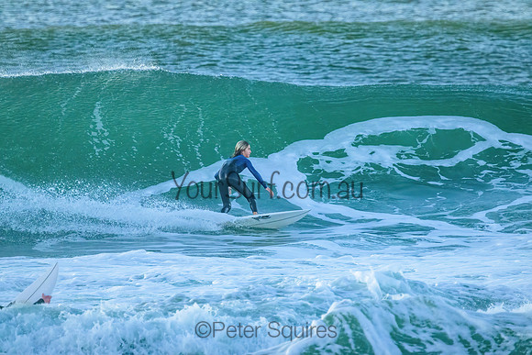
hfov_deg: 2.6
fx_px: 11824
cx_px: 266
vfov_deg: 1.7
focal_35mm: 800
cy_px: 178
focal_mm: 800
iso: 8000
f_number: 11
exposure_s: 1/1250
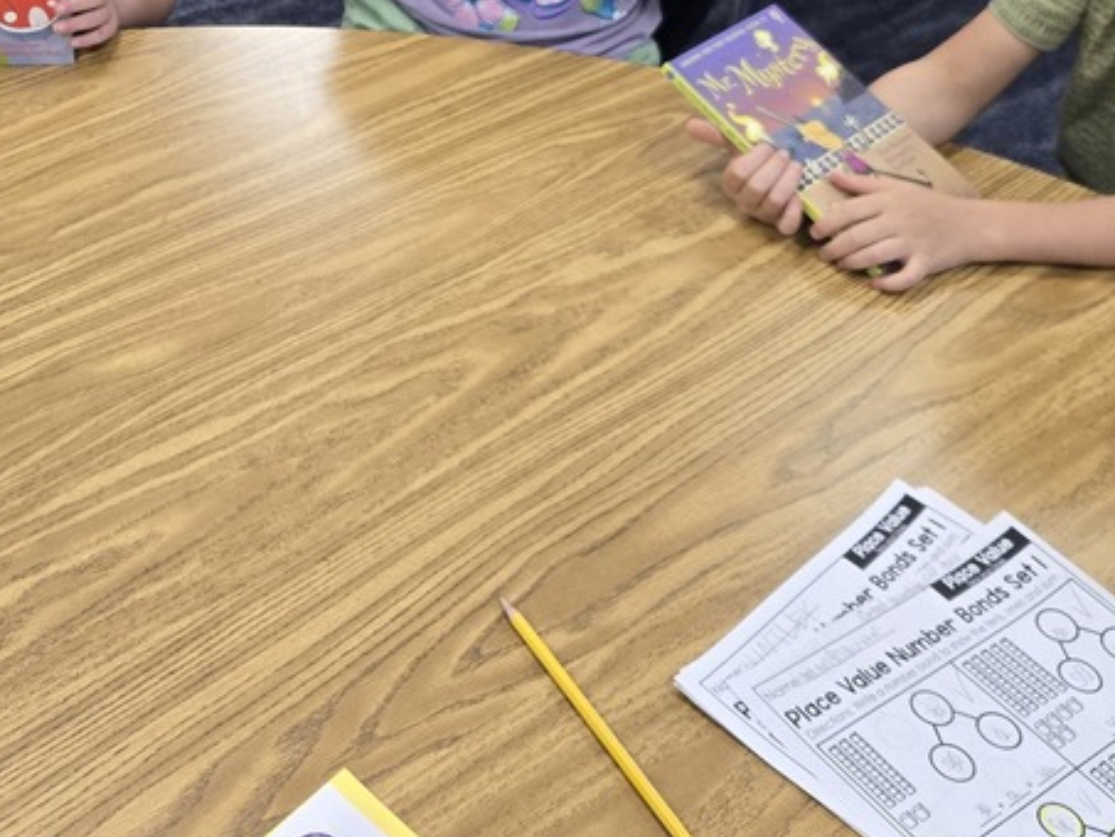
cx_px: 244
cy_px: -22
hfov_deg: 35.8
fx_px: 1675
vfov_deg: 26.4
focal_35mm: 52
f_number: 1.8
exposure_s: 1/120
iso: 250
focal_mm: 5.4
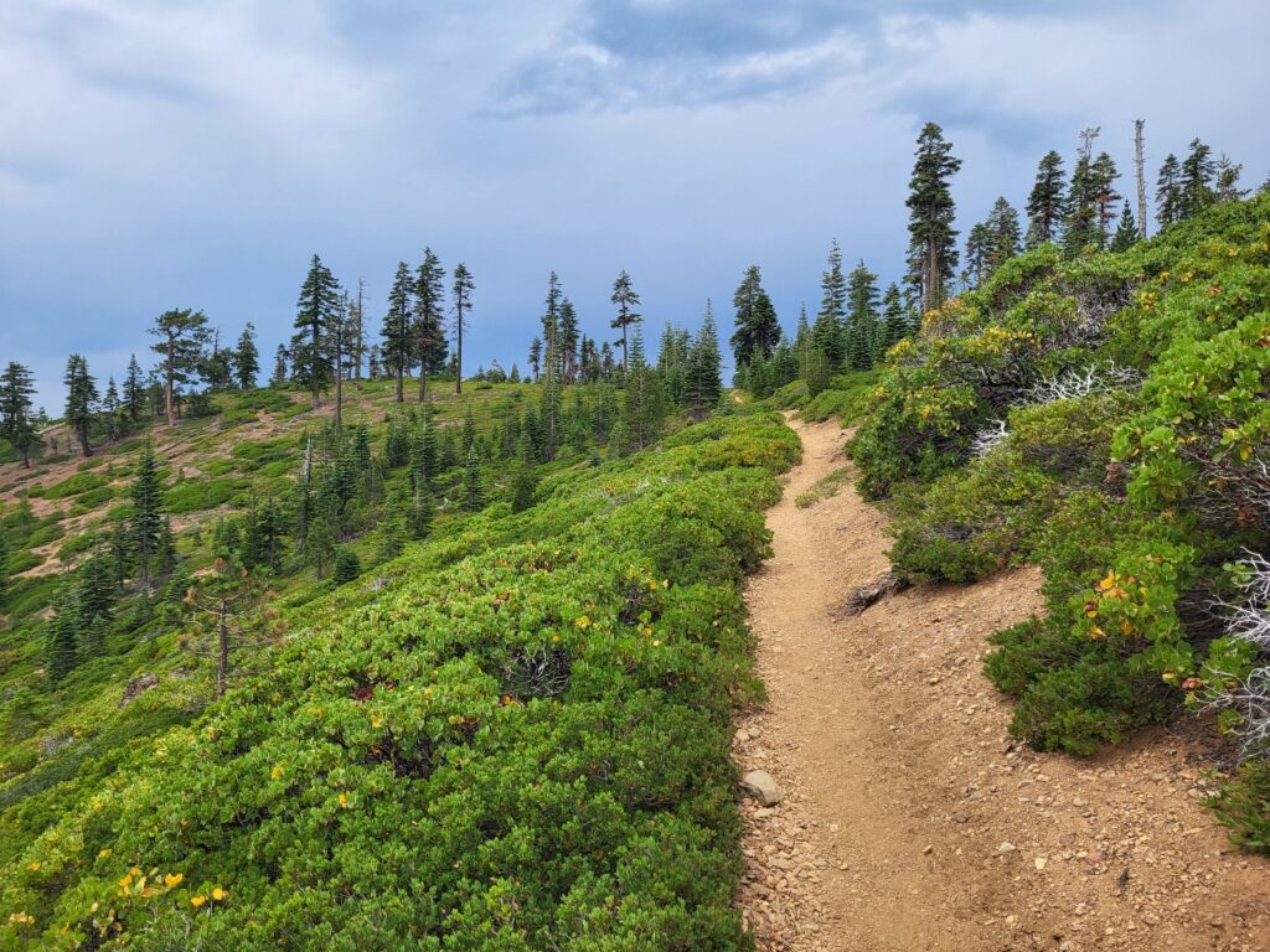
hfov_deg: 67.3
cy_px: 476
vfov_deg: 53.1
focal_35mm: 26
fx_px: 954
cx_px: 635
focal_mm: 5.4
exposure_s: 1/3333
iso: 40
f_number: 1.8
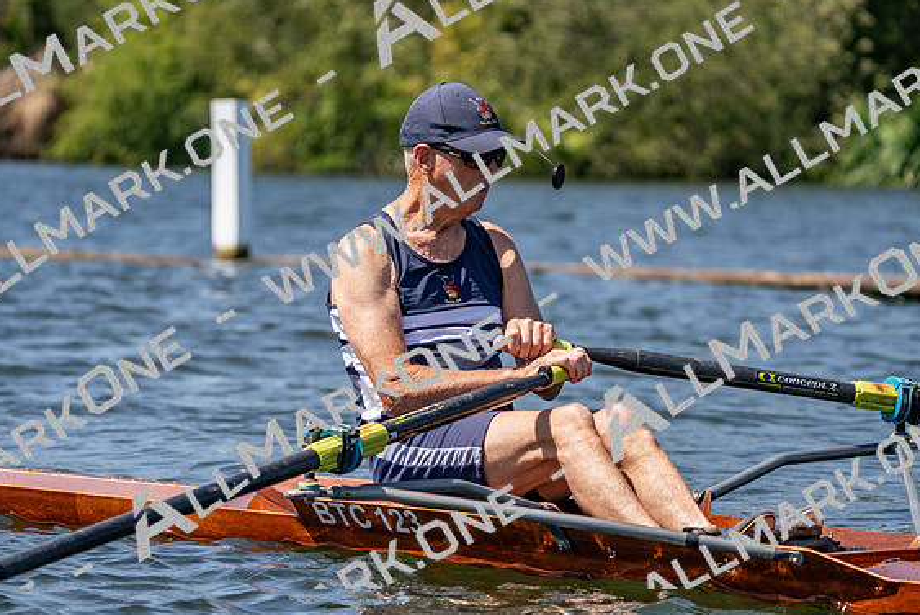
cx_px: 464
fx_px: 5267
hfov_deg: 10.0
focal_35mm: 206
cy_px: 308
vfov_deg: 6.7
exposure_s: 1/2000
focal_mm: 200
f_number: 5.6
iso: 250
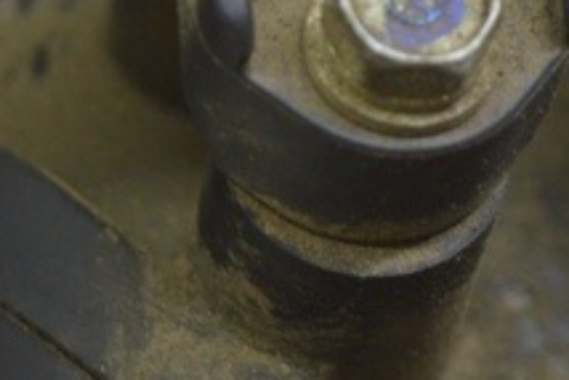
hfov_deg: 6.4
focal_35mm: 322
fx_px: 5099
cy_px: -68
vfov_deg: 4.3
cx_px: 306
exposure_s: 1/25
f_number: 5.6
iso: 400
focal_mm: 45
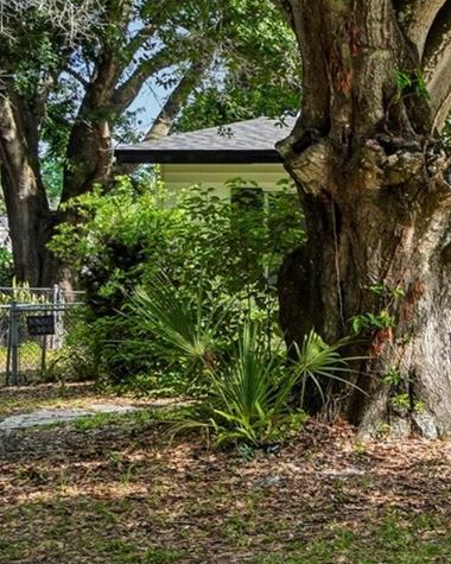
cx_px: 902
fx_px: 1344
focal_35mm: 81
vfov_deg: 23.7
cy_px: 256
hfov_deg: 15.3
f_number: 8
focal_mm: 17
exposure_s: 1/125
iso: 100
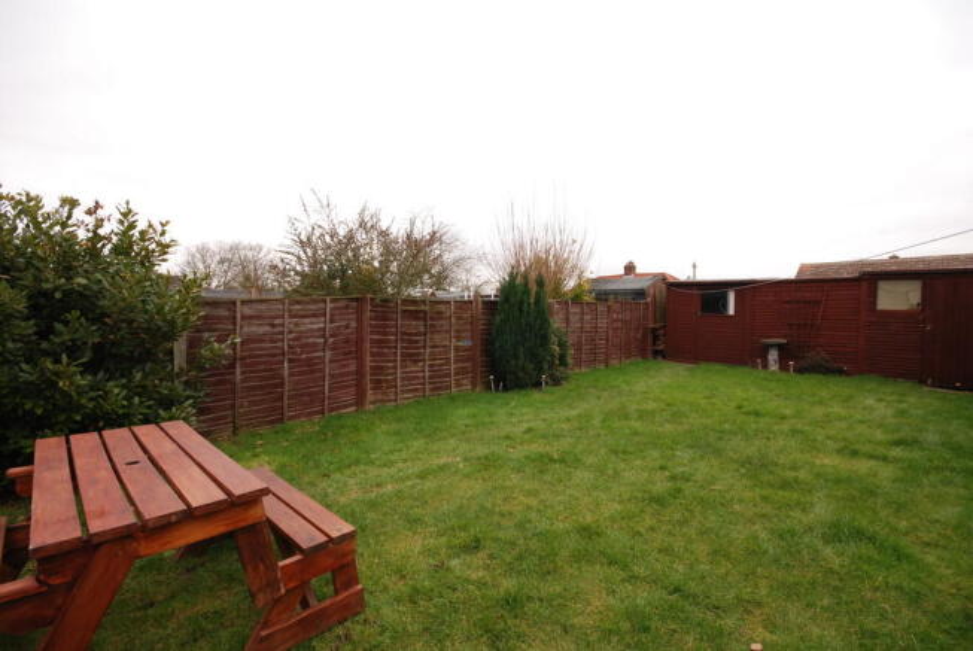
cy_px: 326
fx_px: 406
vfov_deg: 77.5
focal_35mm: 15
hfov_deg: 100.3
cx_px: 486
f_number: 9
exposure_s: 1/60
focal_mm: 10
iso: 400
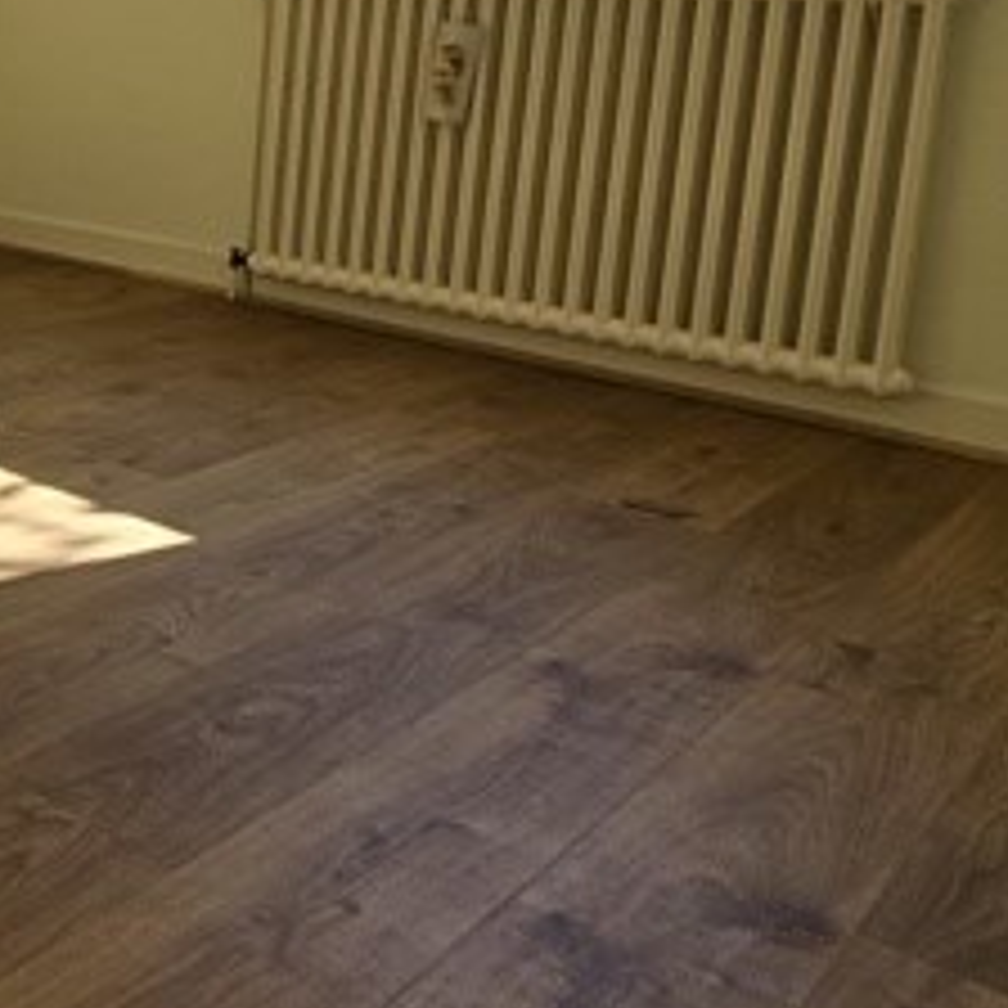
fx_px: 1351
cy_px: 198
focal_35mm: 41
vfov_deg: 39.3
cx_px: -198
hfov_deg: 33.4
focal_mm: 2.2
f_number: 2.2
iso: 50
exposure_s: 1/479
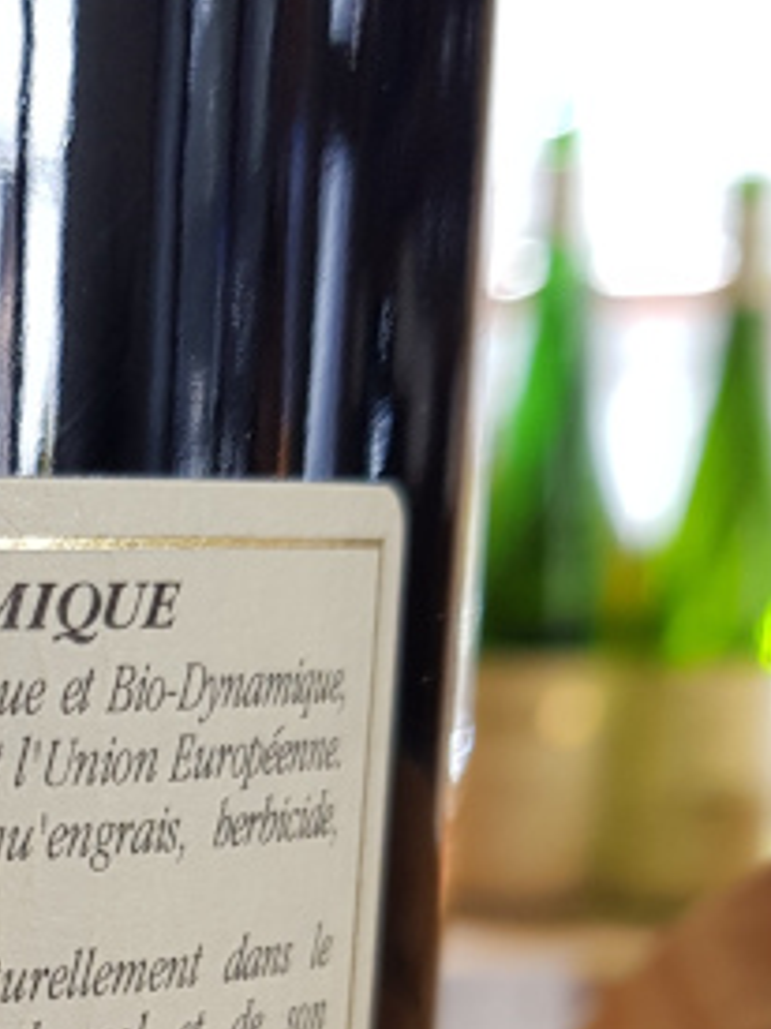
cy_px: 1207
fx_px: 2437
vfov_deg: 22.2
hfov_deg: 16.4
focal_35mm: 82
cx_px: -374
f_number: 1.7
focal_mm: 4.2
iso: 80
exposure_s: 1/100
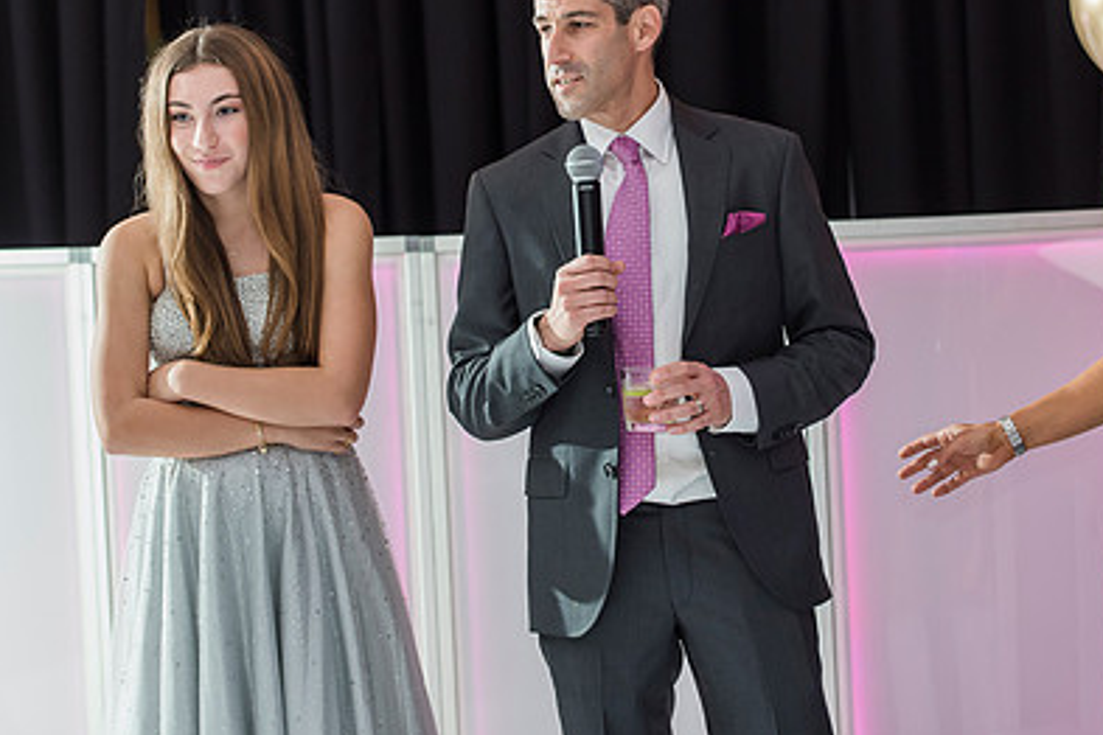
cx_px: 631
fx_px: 4749
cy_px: 217
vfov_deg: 8.8
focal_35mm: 155
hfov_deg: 13.2
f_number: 4
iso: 1000
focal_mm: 105
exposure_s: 1/100
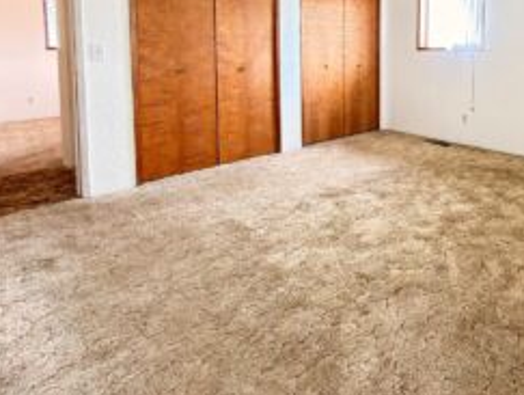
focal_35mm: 23
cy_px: 78
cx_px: 388
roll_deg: +0.3
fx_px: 349
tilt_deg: -3.5
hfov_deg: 69.4
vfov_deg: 54.8
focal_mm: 2.22
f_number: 2.2
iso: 320
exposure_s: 1/30
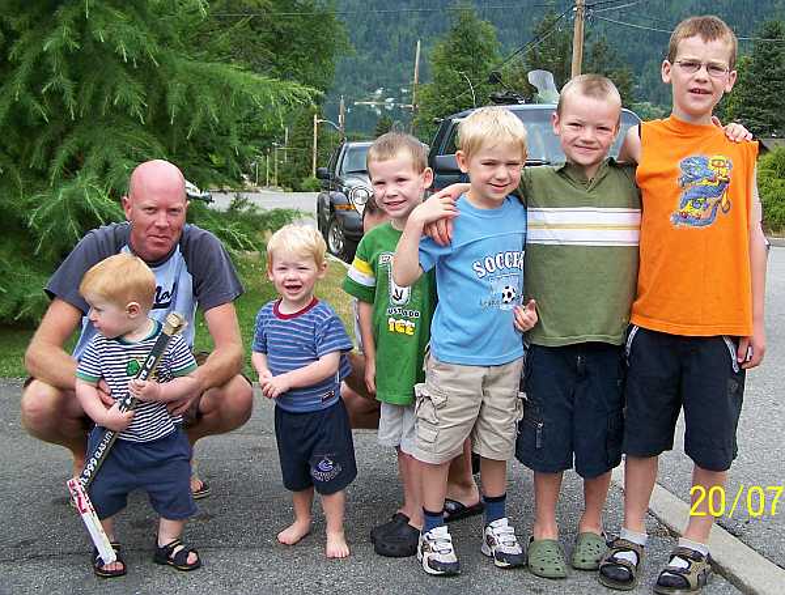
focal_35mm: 38
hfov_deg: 48.8
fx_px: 865
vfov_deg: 38.0
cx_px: 392
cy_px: 298
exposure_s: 1/320
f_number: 2.8
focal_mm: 6.3
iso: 100
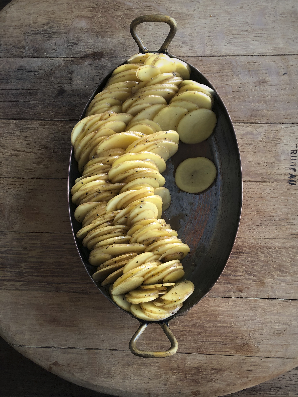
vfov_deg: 63.4
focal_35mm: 28
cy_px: 198
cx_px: 149
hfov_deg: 49.7
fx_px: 321
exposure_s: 1/25
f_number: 1.8
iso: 40
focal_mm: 4
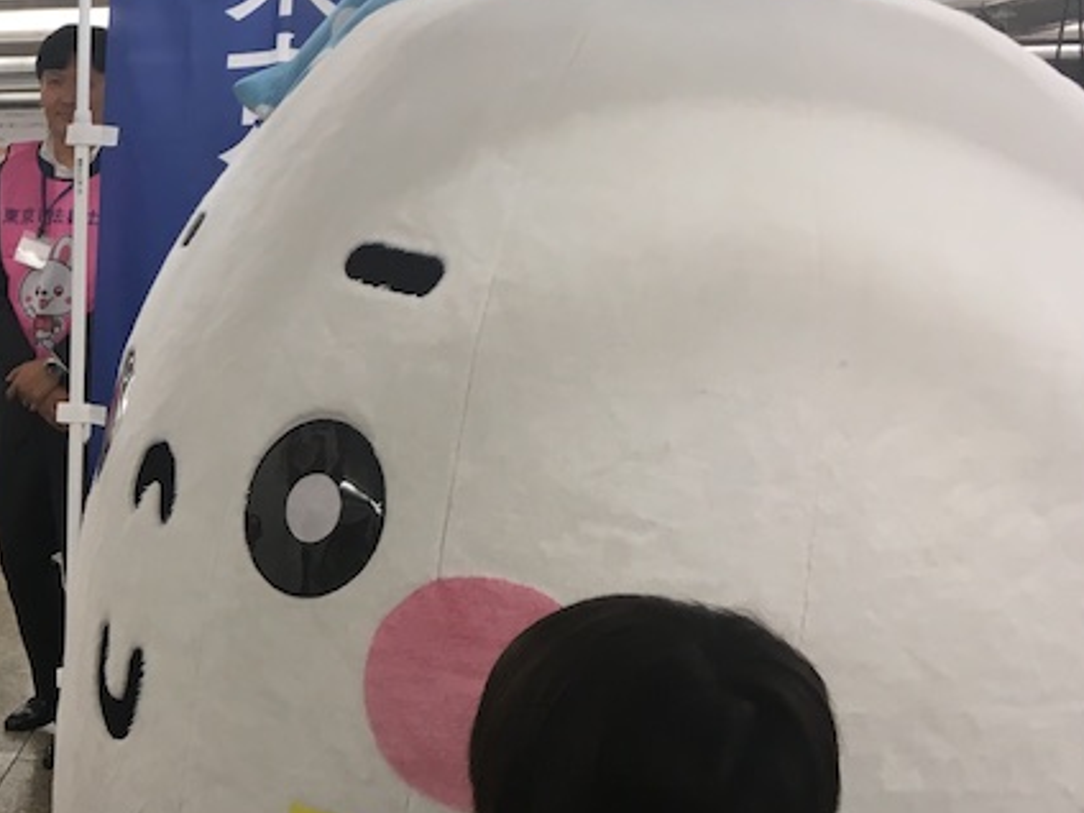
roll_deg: +0.7
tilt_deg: -13.1
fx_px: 2161
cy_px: 644
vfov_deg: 21.1
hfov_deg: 25.7
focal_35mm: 69
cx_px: -166
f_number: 2.2
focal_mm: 4.15
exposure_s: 1/40
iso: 25
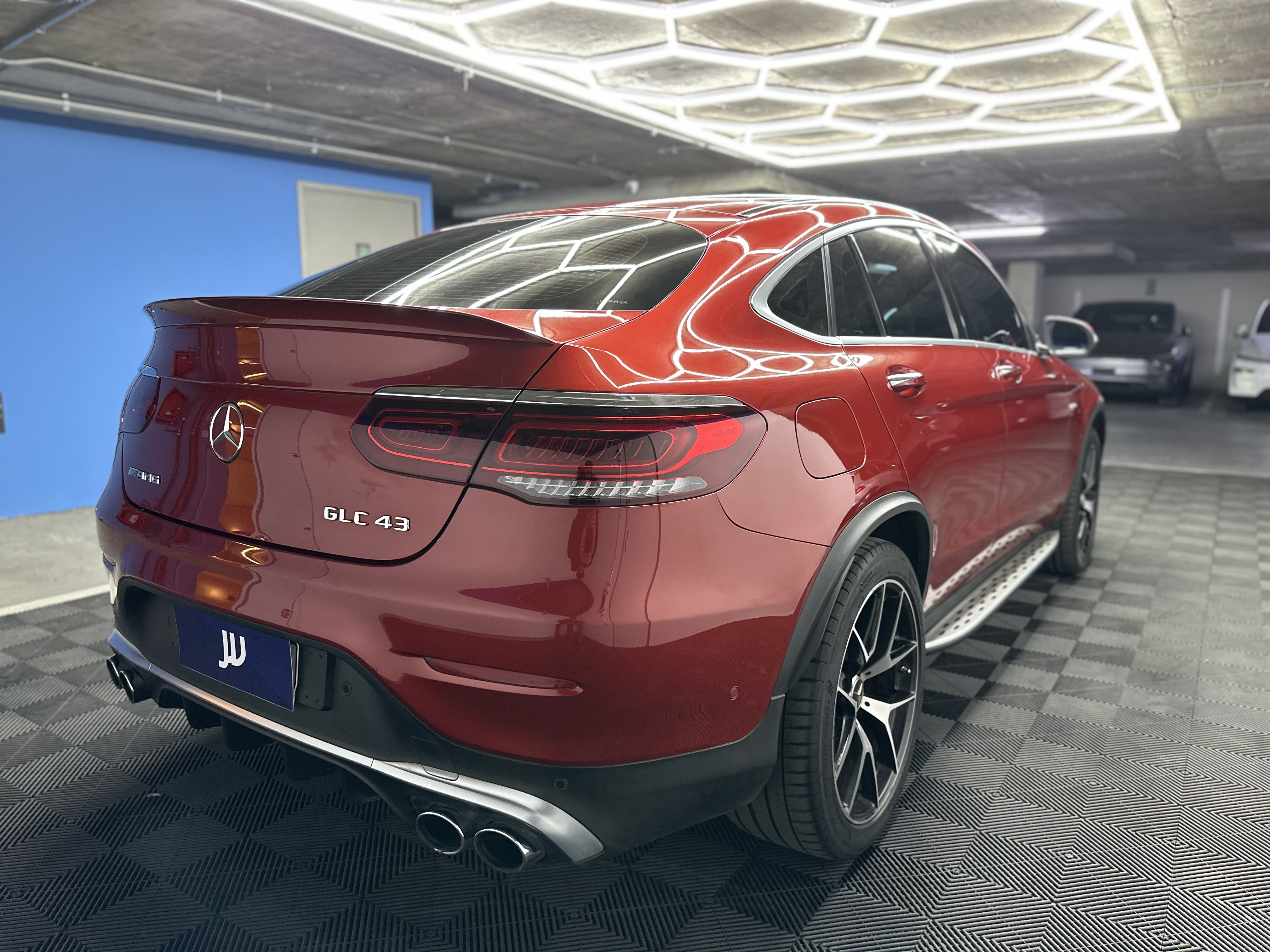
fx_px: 881
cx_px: 635
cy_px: 476
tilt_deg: -9.4
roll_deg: +0.2
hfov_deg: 71.6
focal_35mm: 24
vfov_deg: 56.8
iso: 250
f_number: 1.78
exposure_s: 1/50
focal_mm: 6.86
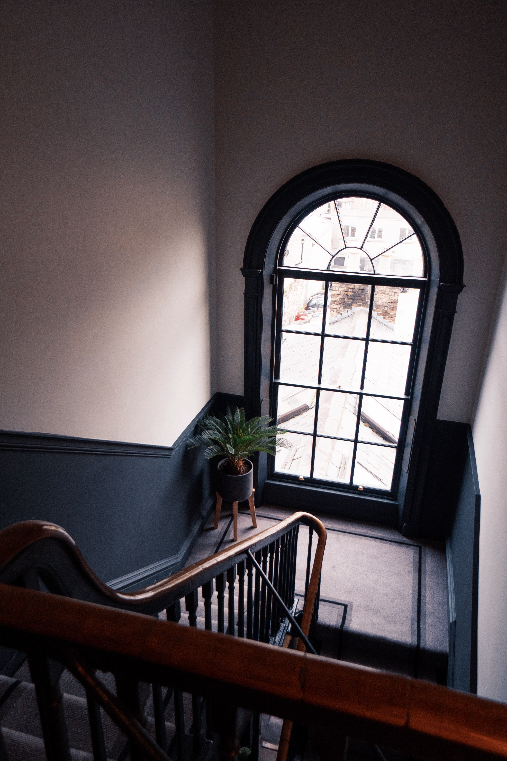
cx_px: 254
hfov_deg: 47.9
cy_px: 380
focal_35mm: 27
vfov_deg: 67.4
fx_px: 570
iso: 640
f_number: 4
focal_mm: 18
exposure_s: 1/125
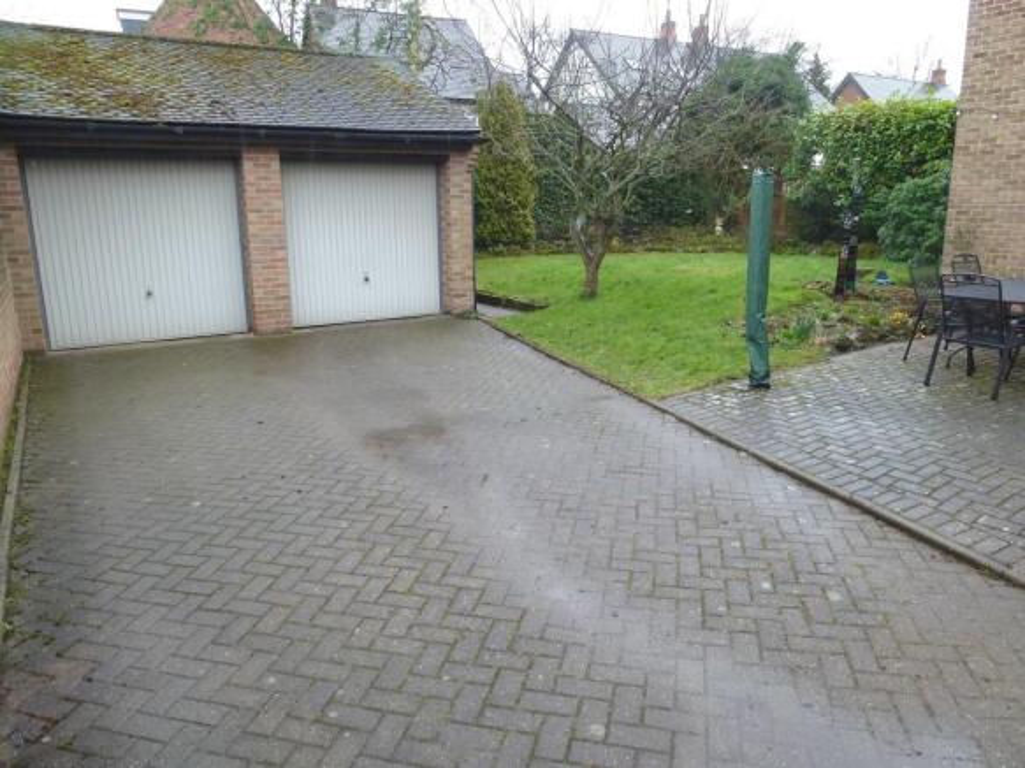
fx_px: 711
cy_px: 384
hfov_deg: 71.6
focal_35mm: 24
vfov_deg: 56.8
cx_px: 512
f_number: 3.3
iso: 100
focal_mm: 4.3
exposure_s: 1/100
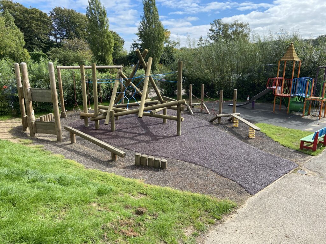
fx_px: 245
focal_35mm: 26
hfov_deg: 67.3
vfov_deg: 53.1
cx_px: 163
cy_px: 122
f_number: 1.8
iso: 32
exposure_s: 1/1447
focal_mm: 4.25
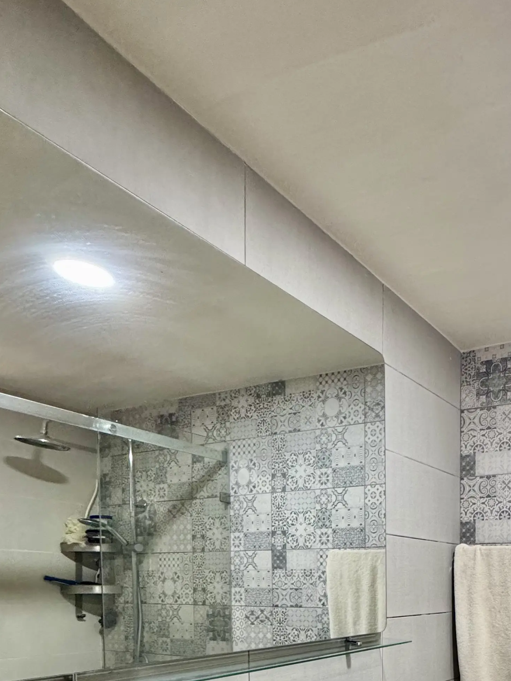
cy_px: 610
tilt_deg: -3.1
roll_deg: -0.3
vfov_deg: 54.0
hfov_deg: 42.4
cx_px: 499
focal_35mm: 29
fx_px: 571
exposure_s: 1/60
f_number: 2.2
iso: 320
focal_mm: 2.22
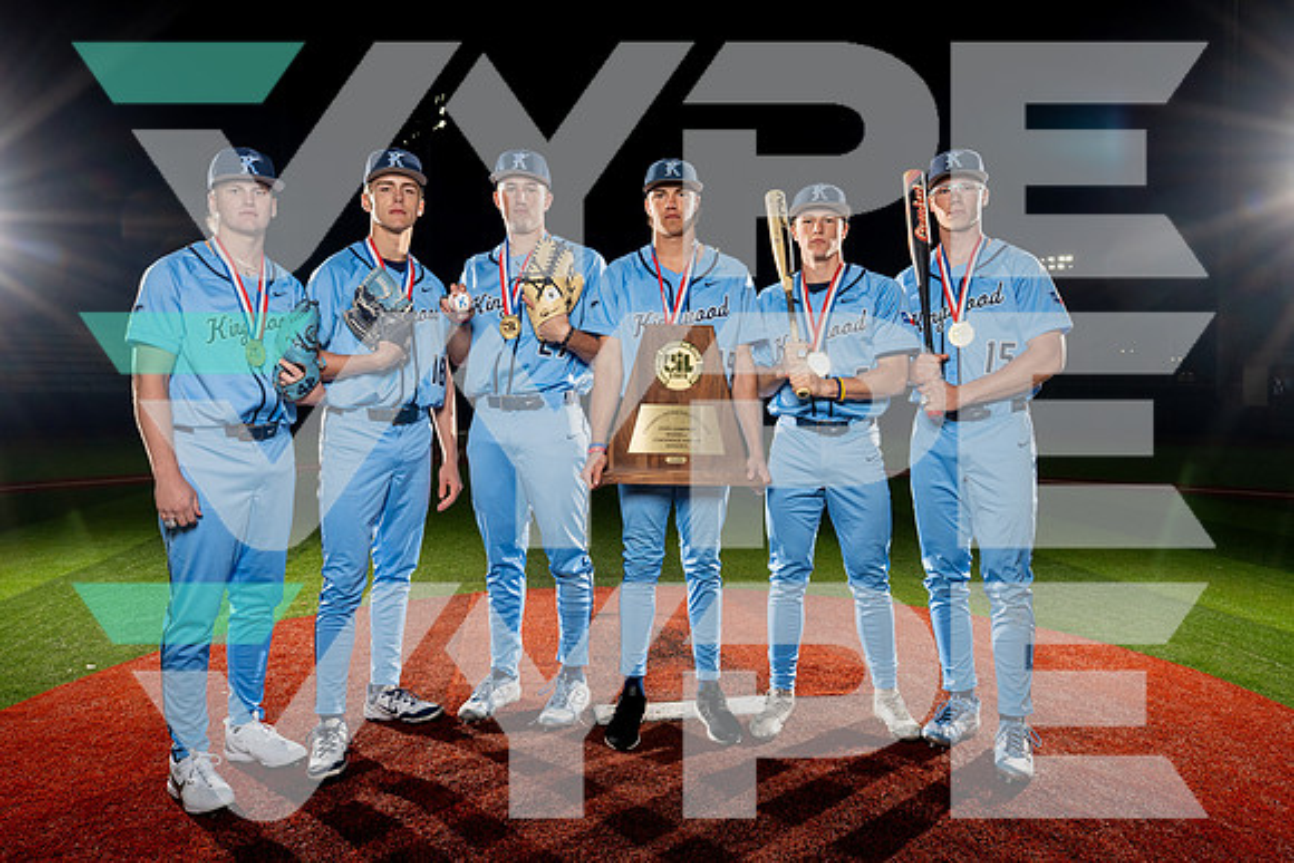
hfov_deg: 66.3
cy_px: 423
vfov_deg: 47.1
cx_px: 644
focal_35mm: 28
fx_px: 992
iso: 800
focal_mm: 27
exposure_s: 1/250
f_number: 8
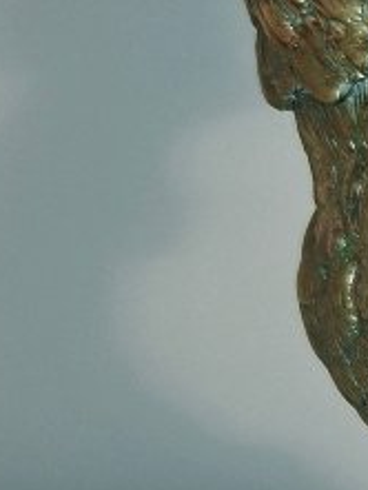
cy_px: 284
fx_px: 1770
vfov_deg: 15.8
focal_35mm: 125
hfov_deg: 10.1
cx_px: 931
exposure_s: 1/100
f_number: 1.8
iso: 80
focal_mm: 5.54
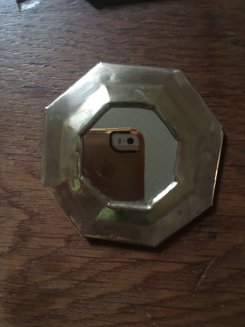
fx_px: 274
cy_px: 164
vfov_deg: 61.7
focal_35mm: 29
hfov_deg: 48.2
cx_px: 122
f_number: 2.2
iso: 400
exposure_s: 1/17
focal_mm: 4.15
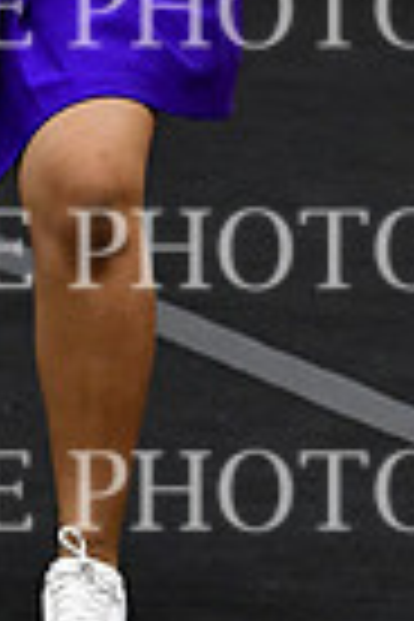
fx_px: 14679
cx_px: 38
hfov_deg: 1.6
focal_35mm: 851
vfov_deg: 2.4
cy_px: -356
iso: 4000
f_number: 4
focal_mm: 135
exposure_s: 1/500
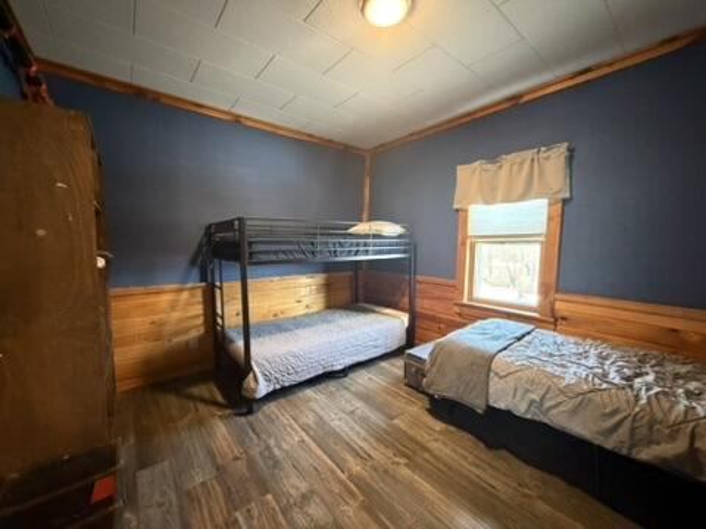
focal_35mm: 14
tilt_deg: -5.9
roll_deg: -0.8
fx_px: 286
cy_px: 264
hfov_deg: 102.1
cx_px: 353
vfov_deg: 85.7
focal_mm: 2.22
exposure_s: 1/40
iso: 1000
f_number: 2.2
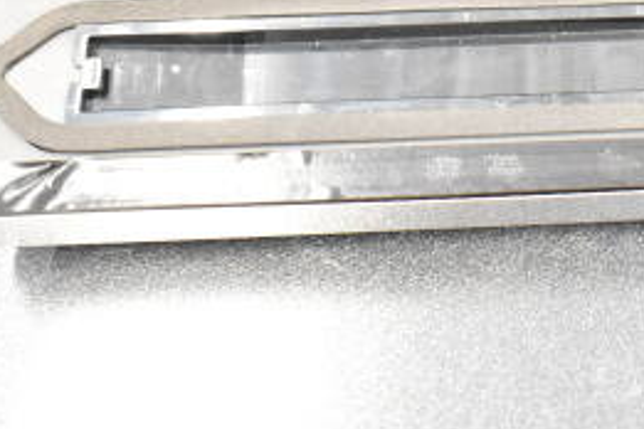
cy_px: -55
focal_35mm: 63
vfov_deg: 20.5
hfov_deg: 30.9
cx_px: 540
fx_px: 1127
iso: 4500
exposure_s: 1/30
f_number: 3.5
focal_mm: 18
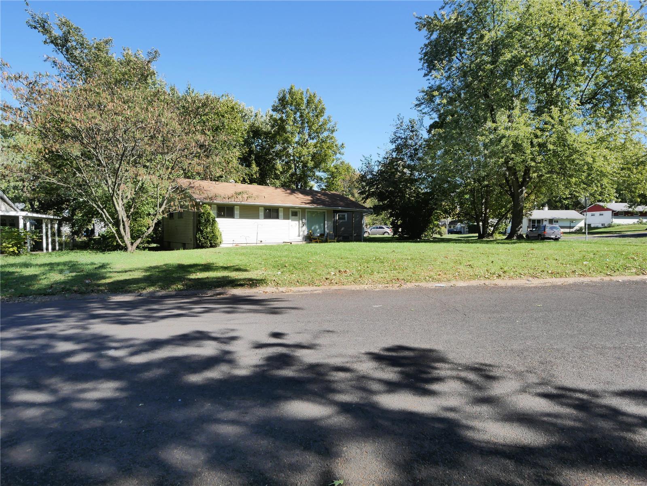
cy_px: 243
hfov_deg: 81.7
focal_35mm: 20
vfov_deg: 66.0
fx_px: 374
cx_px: 324
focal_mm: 10
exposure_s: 1/320
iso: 800
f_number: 7.1
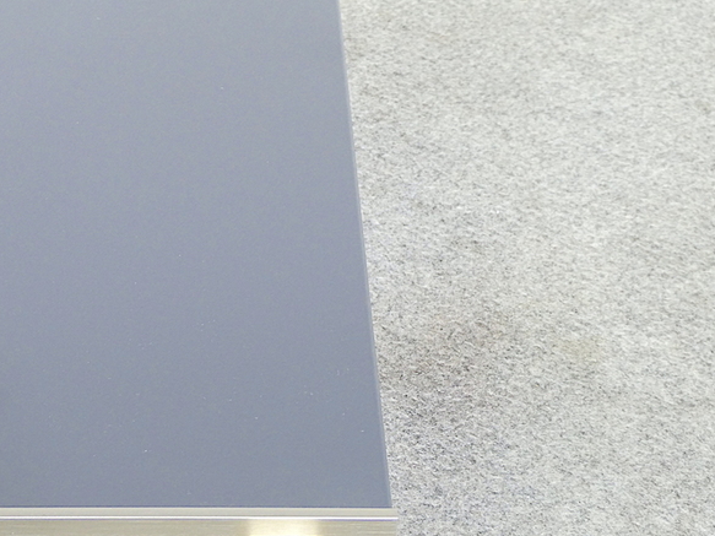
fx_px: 2210
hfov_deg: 18.2
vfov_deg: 13.8
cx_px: 146
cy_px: 309
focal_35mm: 107
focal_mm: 11.7
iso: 200
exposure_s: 1/4
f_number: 4.4
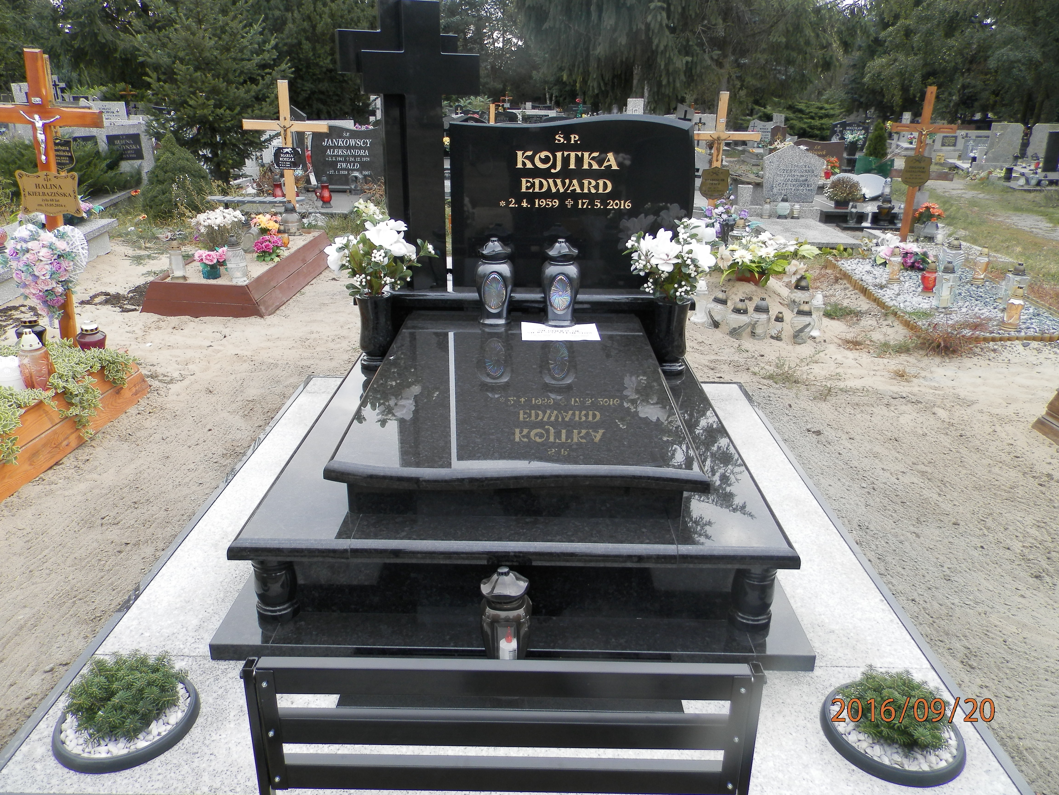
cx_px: 530
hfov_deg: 69.4
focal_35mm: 25
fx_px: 765
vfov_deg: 54.9
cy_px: 398
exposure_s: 1/50
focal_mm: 4.5
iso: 80
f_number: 3.1
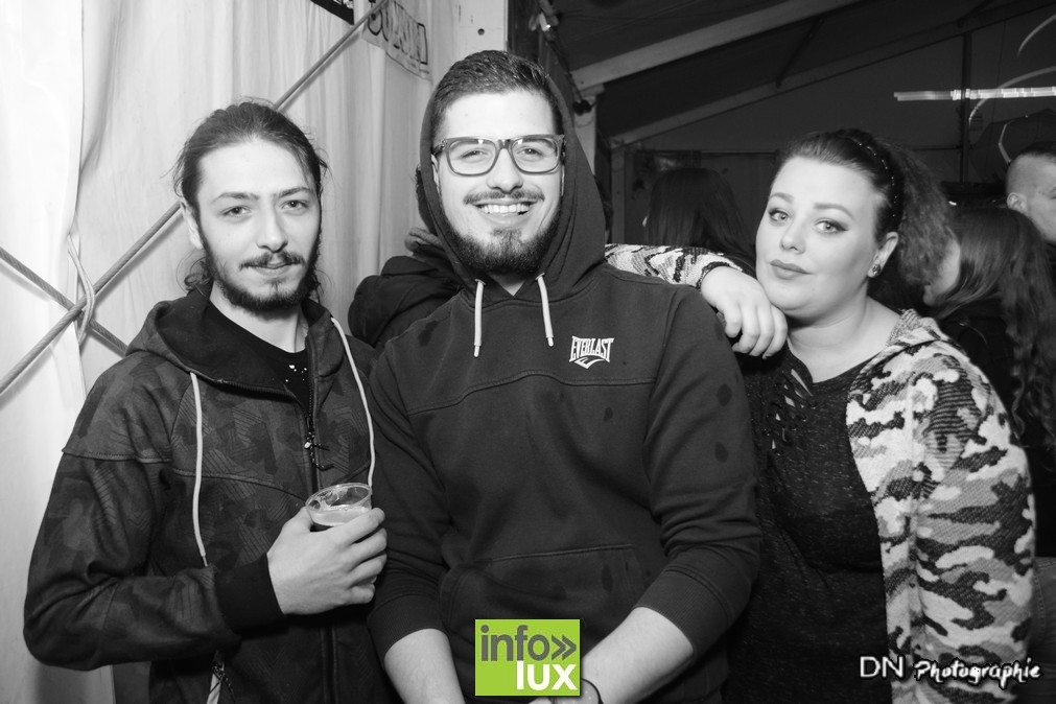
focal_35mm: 30
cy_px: 352
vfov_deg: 43.6
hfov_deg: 61.9
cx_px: 528
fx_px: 880
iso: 1600
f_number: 3.5
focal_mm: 20
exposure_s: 1/40
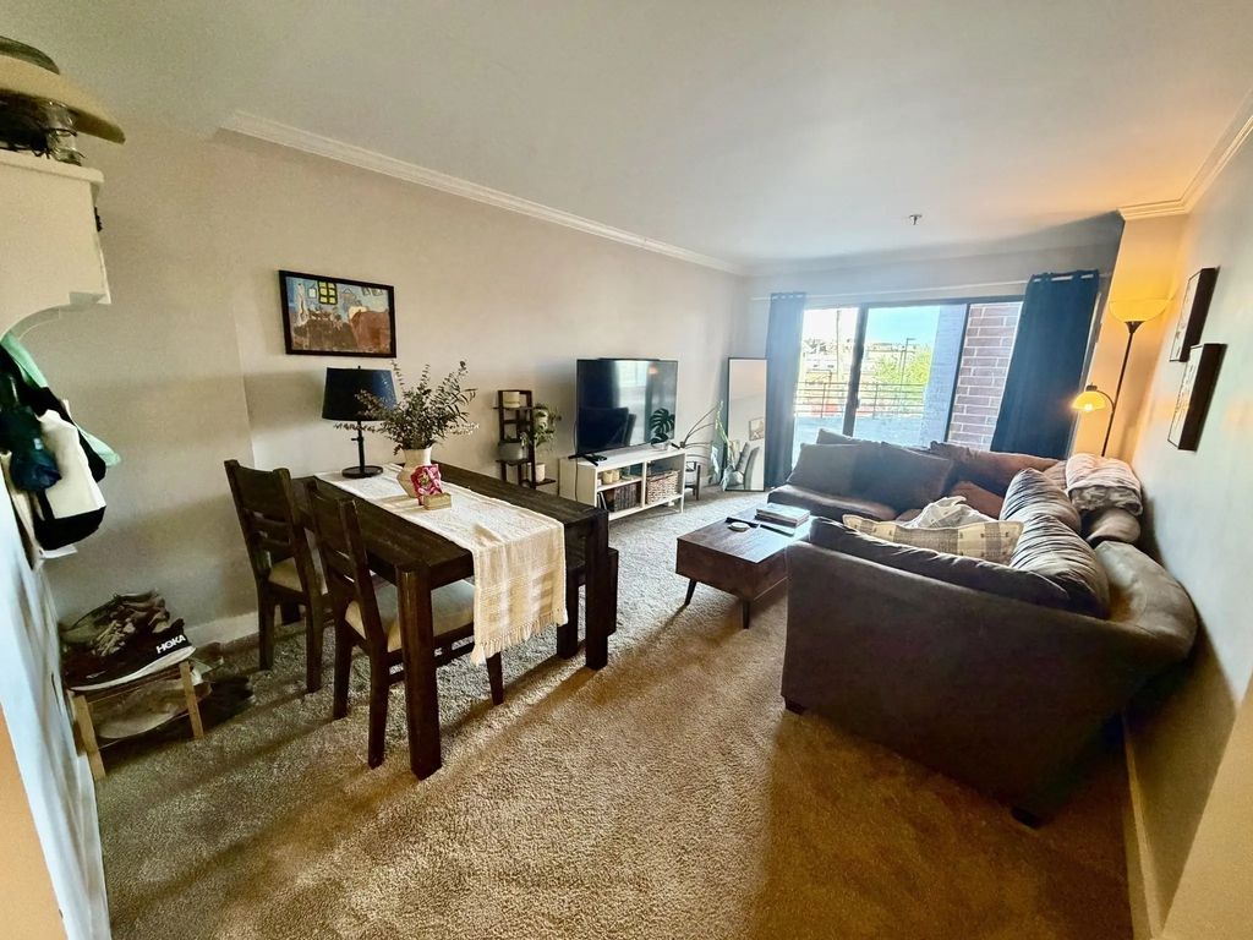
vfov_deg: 85.7
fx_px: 507
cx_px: 626
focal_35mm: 14
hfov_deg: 102.1
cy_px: 470
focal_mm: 2.22
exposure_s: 1/60
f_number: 2.2
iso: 500
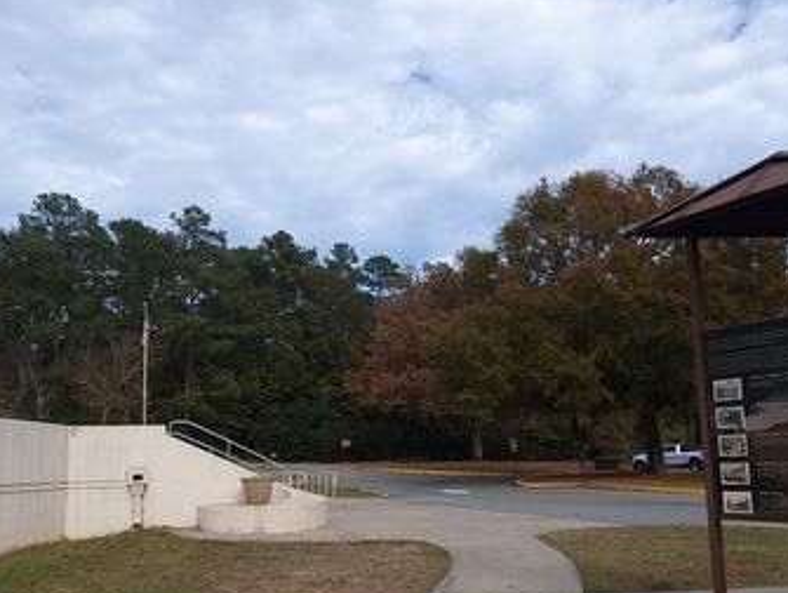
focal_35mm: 31
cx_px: 388
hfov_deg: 58.3
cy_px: 353
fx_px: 706
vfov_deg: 45.3
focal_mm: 1.8
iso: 50
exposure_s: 1/762
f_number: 2.2
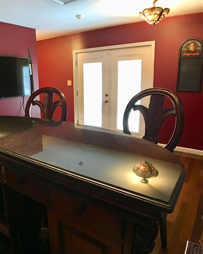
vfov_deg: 47.9
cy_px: 127
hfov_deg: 38.8
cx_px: 73
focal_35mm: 38
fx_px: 285
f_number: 2.2
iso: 100
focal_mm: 4.15
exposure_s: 1/10
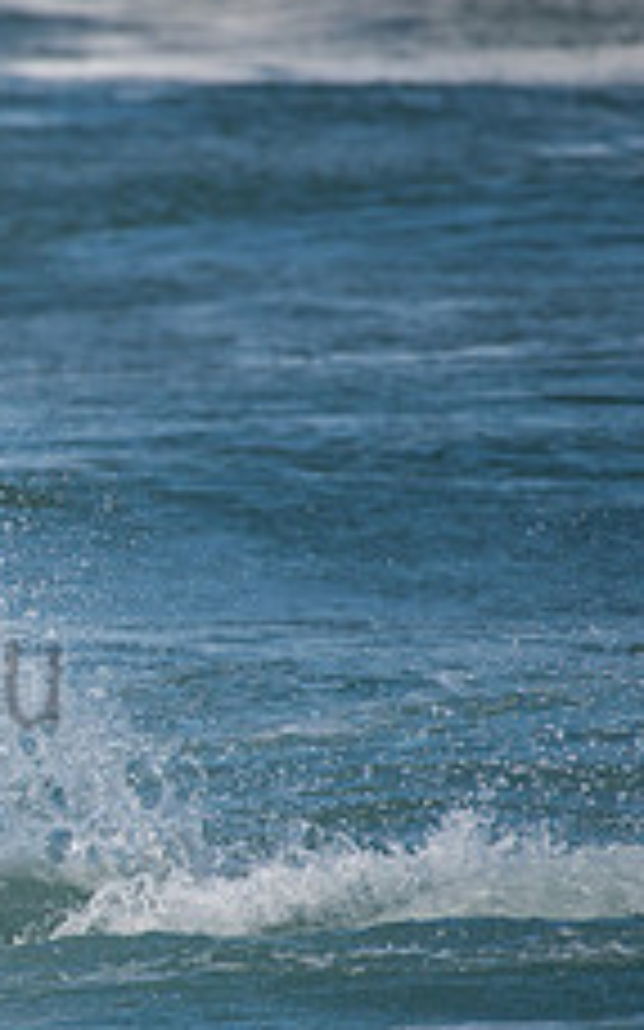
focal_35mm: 1292
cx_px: -414
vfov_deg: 1.6
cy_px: 623
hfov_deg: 1.0
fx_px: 36304
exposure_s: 1/2000
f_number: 5.6
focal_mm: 500
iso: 110
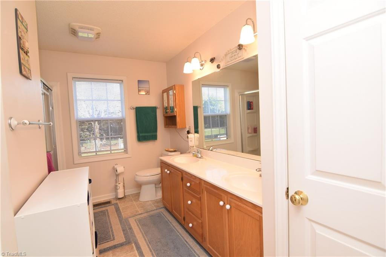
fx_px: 177
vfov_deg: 72.1
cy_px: 128
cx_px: 193
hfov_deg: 95.0
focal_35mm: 16
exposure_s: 1/125
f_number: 5.6
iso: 800
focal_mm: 11
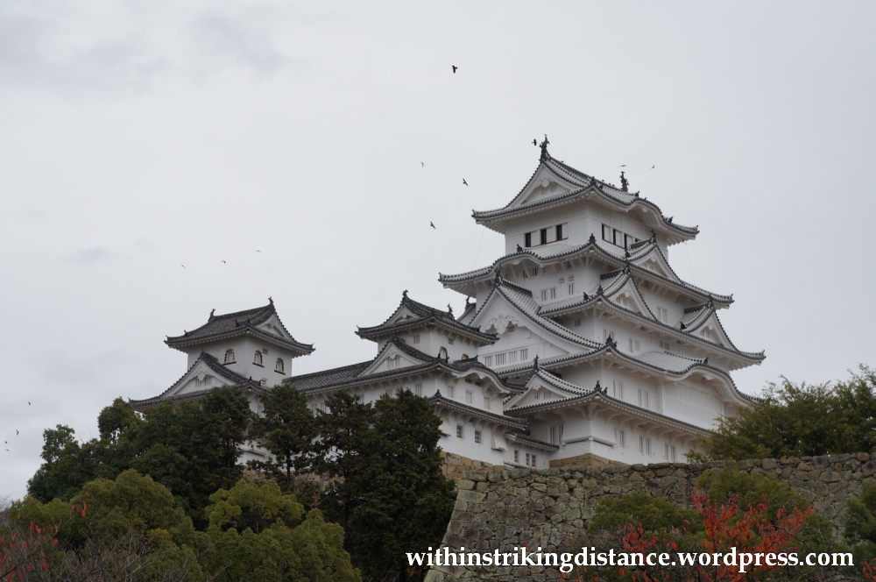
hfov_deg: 27.0
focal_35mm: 75
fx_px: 1823
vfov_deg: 18.1
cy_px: 291
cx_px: 438
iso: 200
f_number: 9
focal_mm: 50
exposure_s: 1/320
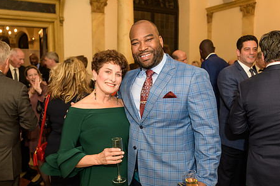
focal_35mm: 34
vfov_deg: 38.9
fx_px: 264
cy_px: 95
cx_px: 129
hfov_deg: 55.7
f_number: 3.2
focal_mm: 26
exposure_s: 1/125
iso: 1000
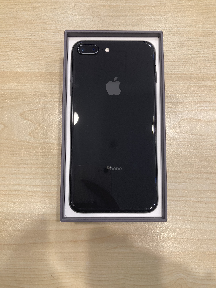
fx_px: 233
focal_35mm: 28
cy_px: 144
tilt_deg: -82.2
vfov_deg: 63.4
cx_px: 108
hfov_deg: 49.7
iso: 40
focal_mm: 3.99
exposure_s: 1/120
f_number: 1.8
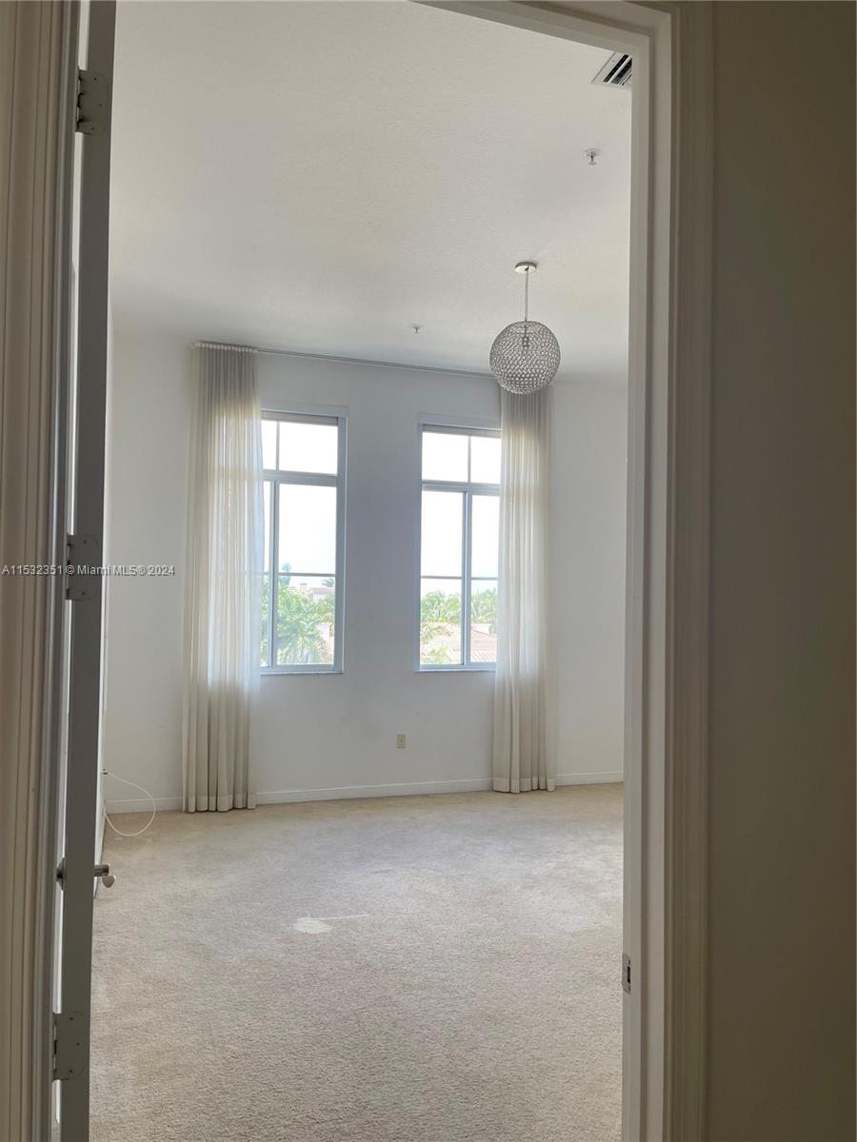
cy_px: 571
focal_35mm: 25
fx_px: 825
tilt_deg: +1.7
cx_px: 428
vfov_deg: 69.4
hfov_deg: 54.9
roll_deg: -0.1
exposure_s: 1/175
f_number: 1.6
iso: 32
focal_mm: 5.1
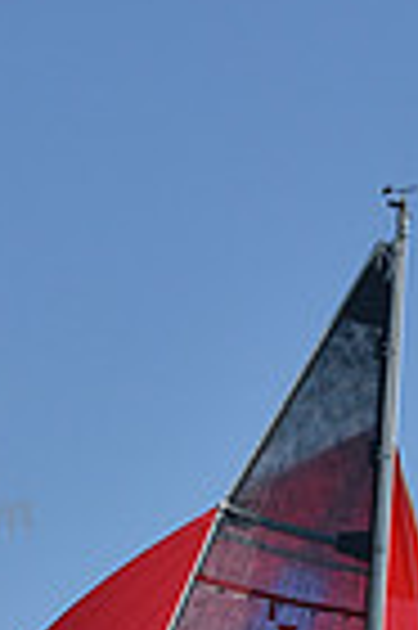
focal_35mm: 290
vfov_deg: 6.9
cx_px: 267
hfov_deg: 4.7
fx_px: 5063
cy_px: 1166
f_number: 8
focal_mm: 70
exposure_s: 1/1250
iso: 250
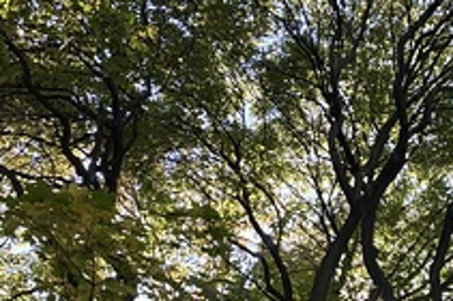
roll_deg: -2.7
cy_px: 241
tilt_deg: +23.7
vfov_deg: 17.5
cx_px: 374
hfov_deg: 25.8
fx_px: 967
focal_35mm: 77
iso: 40
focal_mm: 5.96
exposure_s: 1/164
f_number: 1.6
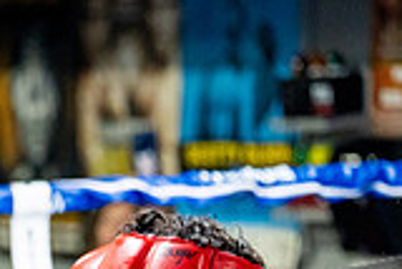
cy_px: 416
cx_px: -173
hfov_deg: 6.9
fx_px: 3275
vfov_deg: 4.7
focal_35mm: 293
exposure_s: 1/800
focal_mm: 81
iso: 4000
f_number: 2
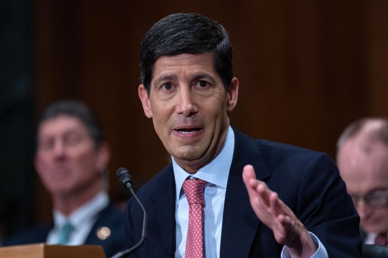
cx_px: 194
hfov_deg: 11.4
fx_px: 1940
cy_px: 129
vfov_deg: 7.6
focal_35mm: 180
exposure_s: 1/500
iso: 3200
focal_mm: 180
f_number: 2.8
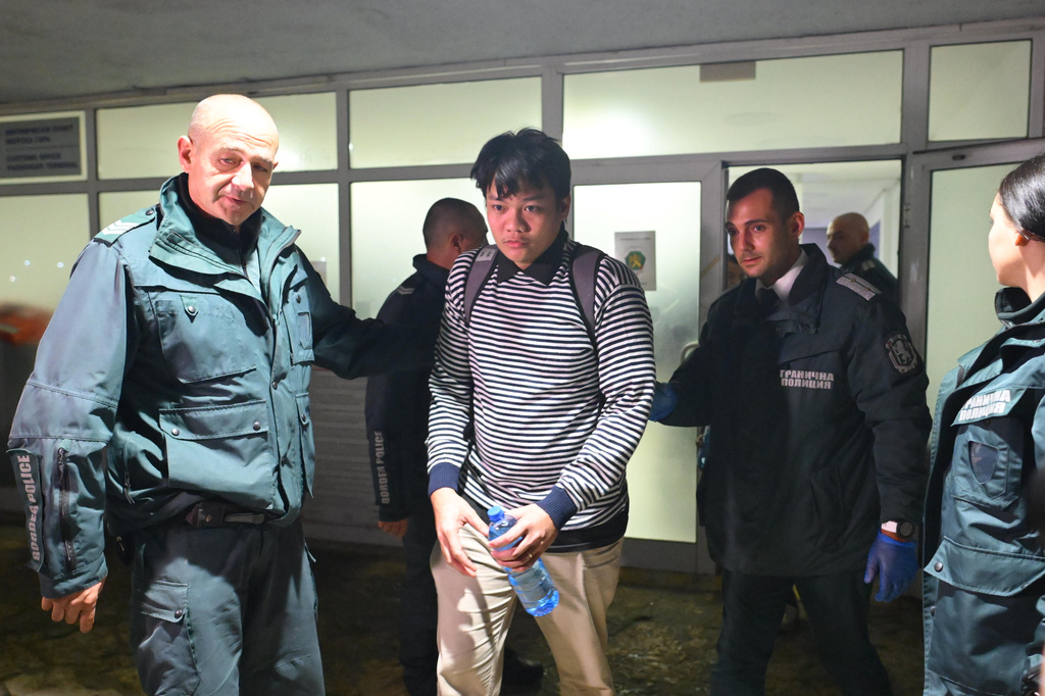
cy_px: 348
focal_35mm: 30
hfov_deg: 61.9
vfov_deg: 43.6
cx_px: 522
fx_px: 871
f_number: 2.2
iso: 6400
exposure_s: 1/250
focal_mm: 20
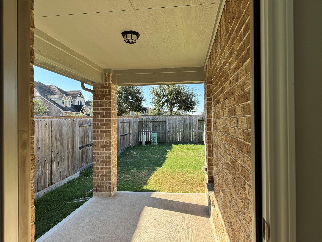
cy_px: 121
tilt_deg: +1.6
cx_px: 161
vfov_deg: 56.8
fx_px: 223
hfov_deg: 71.6
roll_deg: +0.6
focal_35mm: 24
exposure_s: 1/952
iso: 80
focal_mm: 6.76
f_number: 1.78
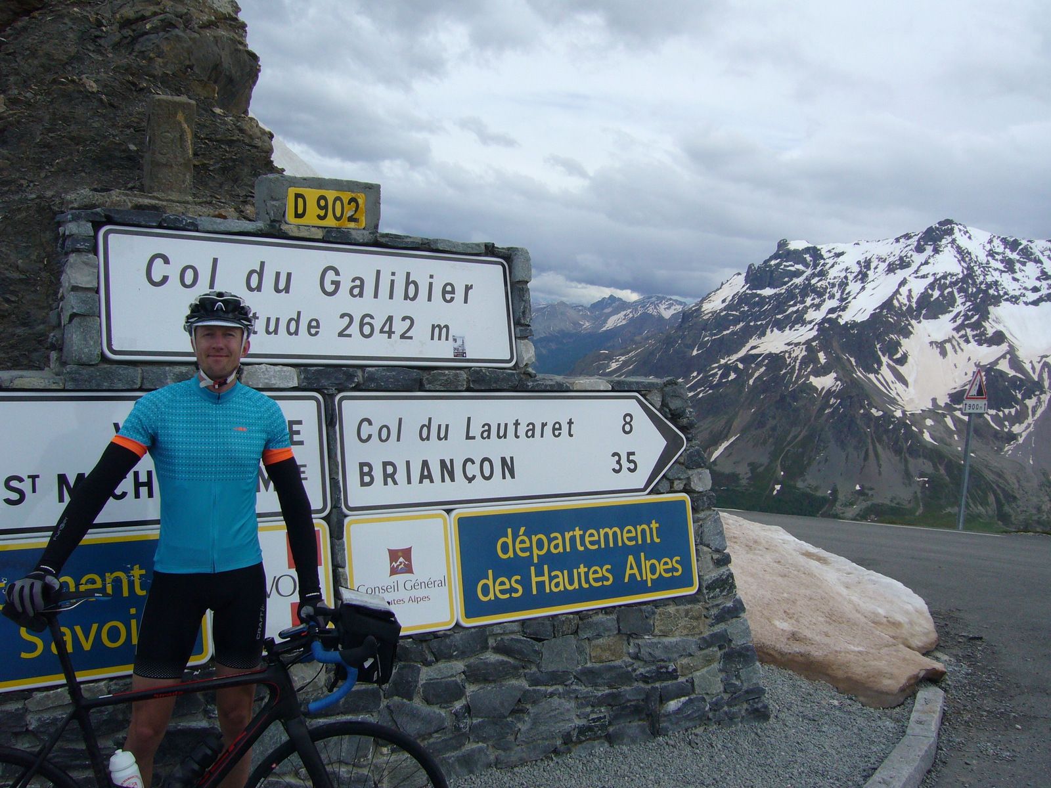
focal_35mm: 35
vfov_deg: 40.7
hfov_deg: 52.6
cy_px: 394
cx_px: 526
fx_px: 1063
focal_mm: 5.8
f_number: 5.6
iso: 100
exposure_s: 1/800
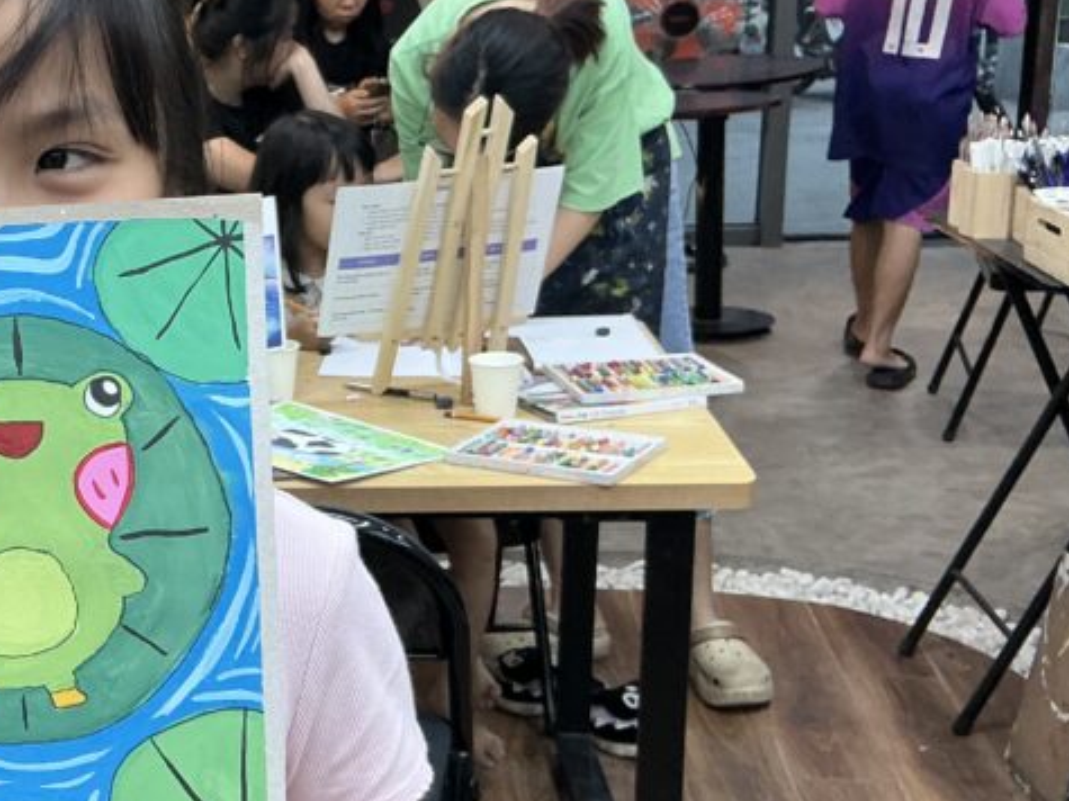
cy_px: 500
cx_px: 14
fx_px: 1822
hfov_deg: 30.5
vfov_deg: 24.7
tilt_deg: -17.0
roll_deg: +4.5
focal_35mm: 59
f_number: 1.8
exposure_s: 1/120
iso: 64
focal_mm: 3
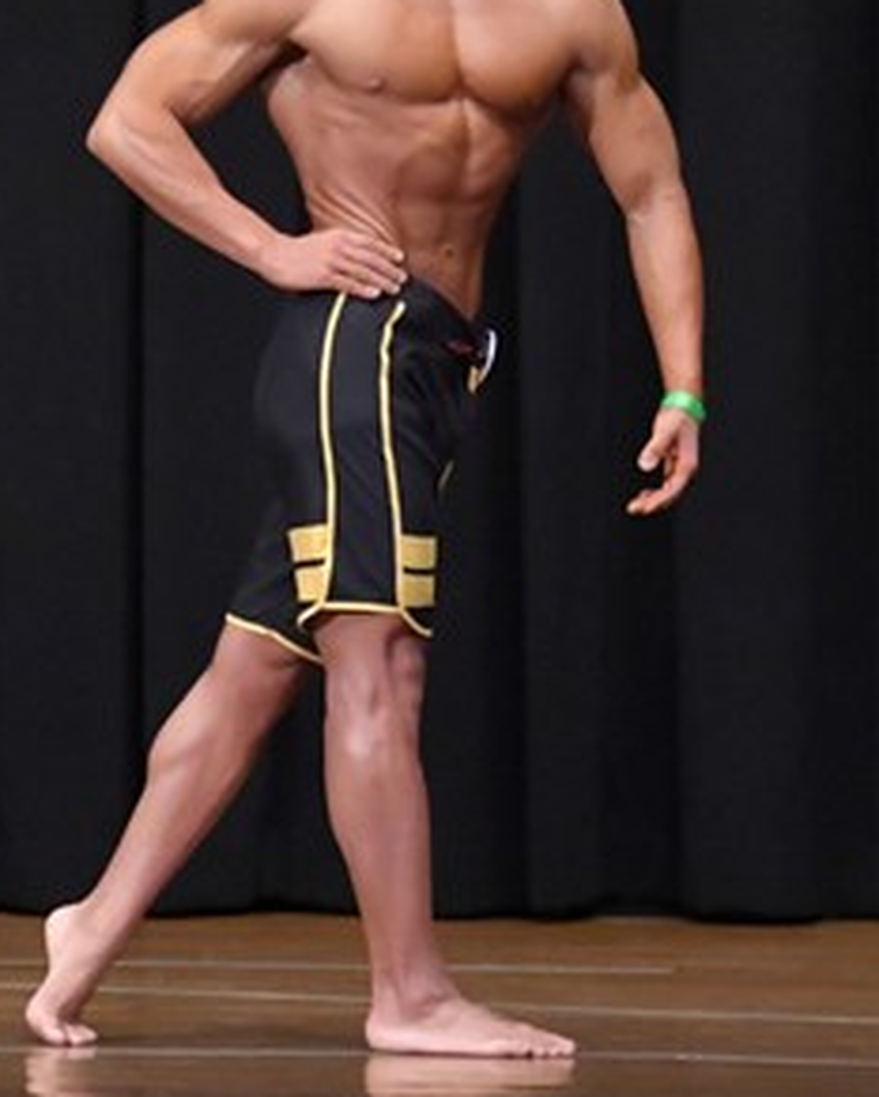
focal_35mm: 467
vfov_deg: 4.1
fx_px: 15178
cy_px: 437
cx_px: -462
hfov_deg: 3.3
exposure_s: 1/400
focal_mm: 125
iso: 8000
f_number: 5.6
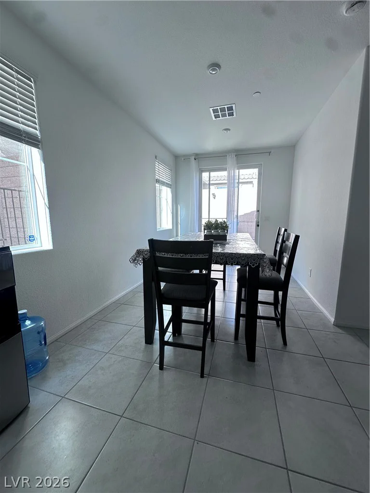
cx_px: 185
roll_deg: -0.4
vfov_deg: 102.1
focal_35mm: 14
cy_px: 246
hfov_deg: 85.7
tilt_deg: -8.0
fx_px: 200
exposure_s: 1/99
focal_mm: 2.22
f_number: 2.2
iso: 64
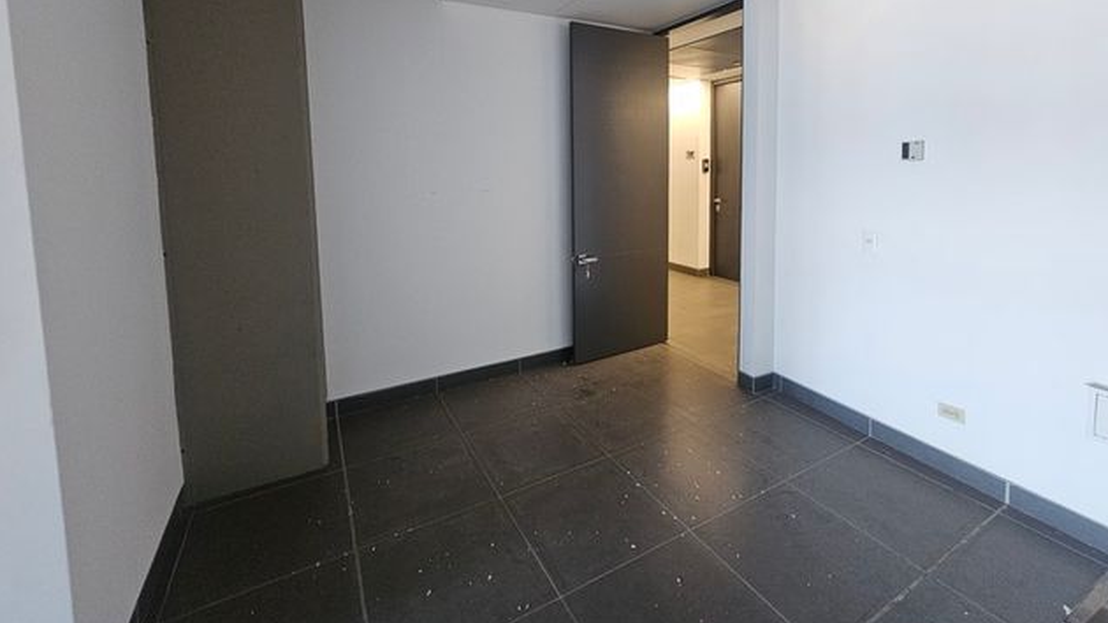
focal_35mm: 15
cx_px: 583
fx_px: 441
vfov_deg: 68.6
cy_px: 209
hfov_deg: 102.9
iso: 640
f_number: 2.2
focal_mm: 2.2
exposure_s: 1/30
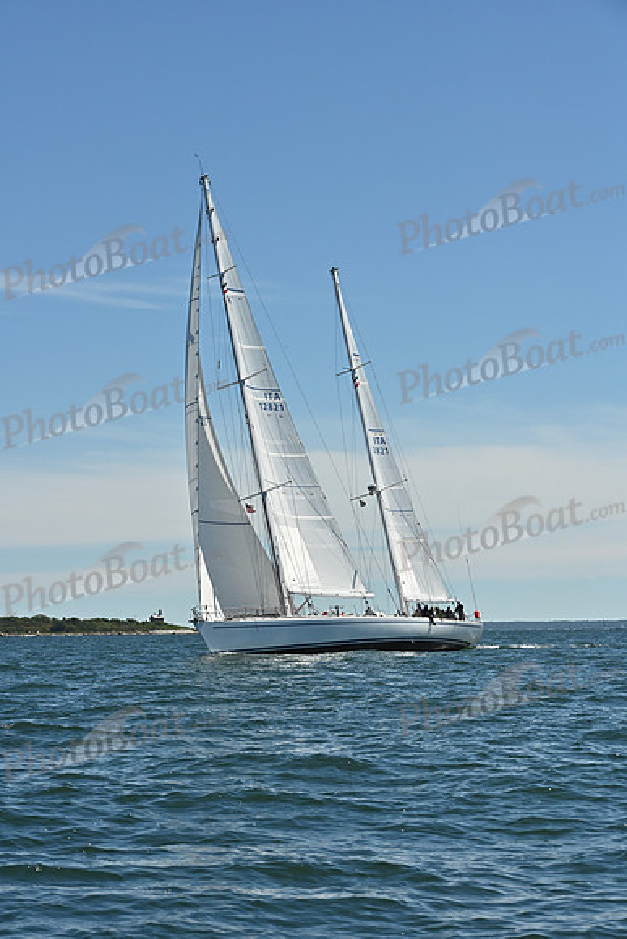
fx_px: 2219
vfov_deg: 23.9
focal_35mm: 85
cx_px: 314
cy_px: 470
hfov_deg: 16.1
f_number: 9
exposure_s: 1/2000
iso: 320
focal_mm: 85
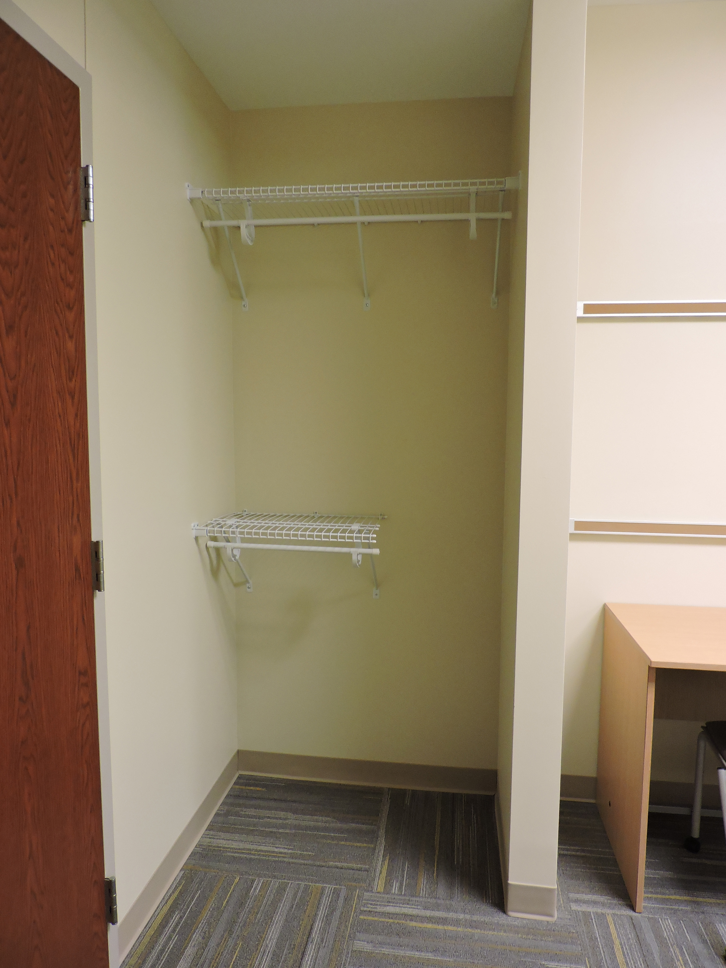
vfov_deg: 71.6
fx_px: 671
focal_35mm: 24
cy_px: 484
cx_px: 363
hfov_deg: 56.8
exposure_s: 1/15
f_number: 3
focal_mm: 4.3
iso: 400
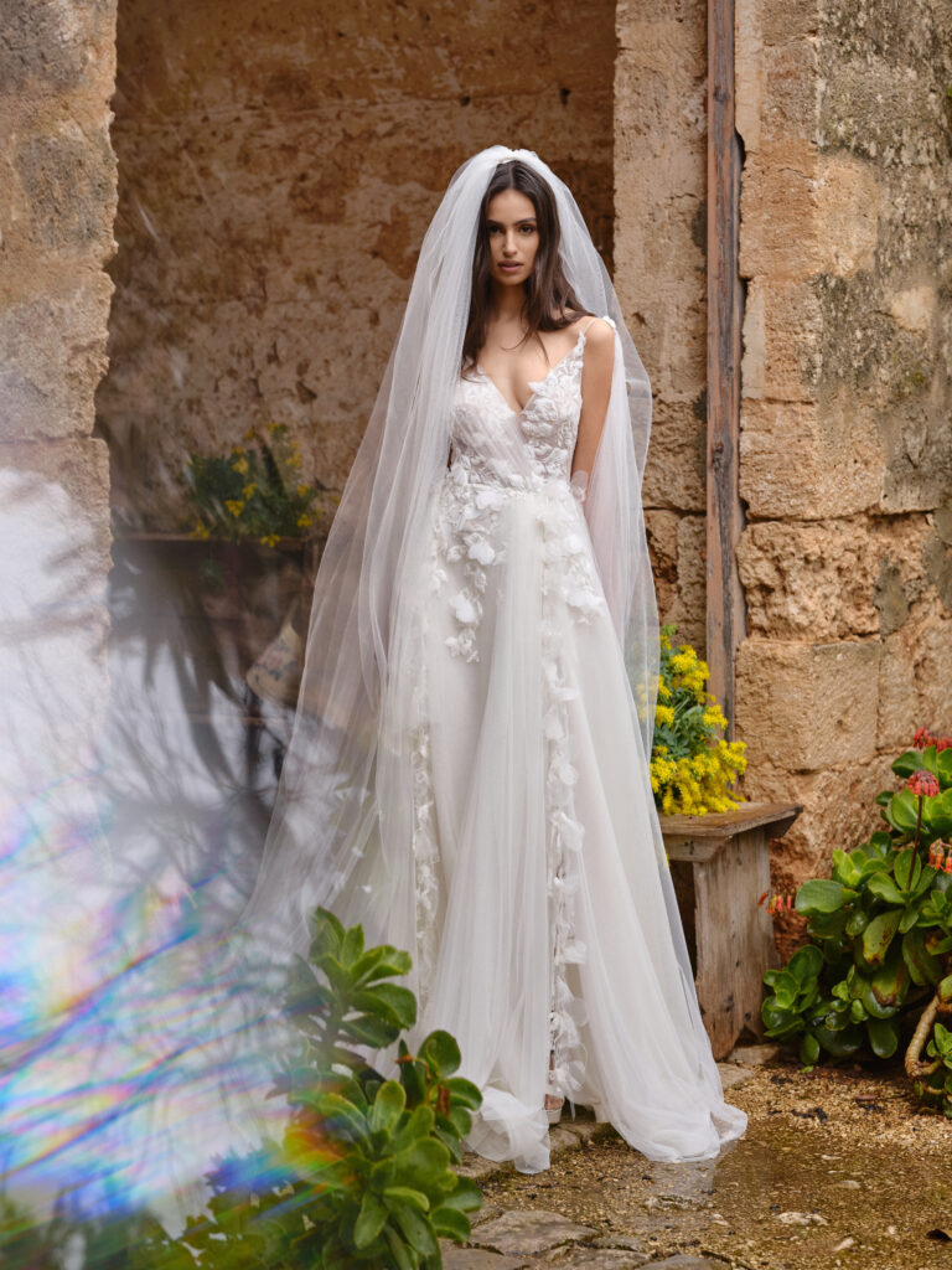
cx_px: 476
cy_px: 635
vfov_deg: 22.5
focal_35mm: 87
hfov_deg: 17.0
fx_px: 3190
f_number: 4.5
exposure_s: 1/250
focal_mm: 110
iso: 500
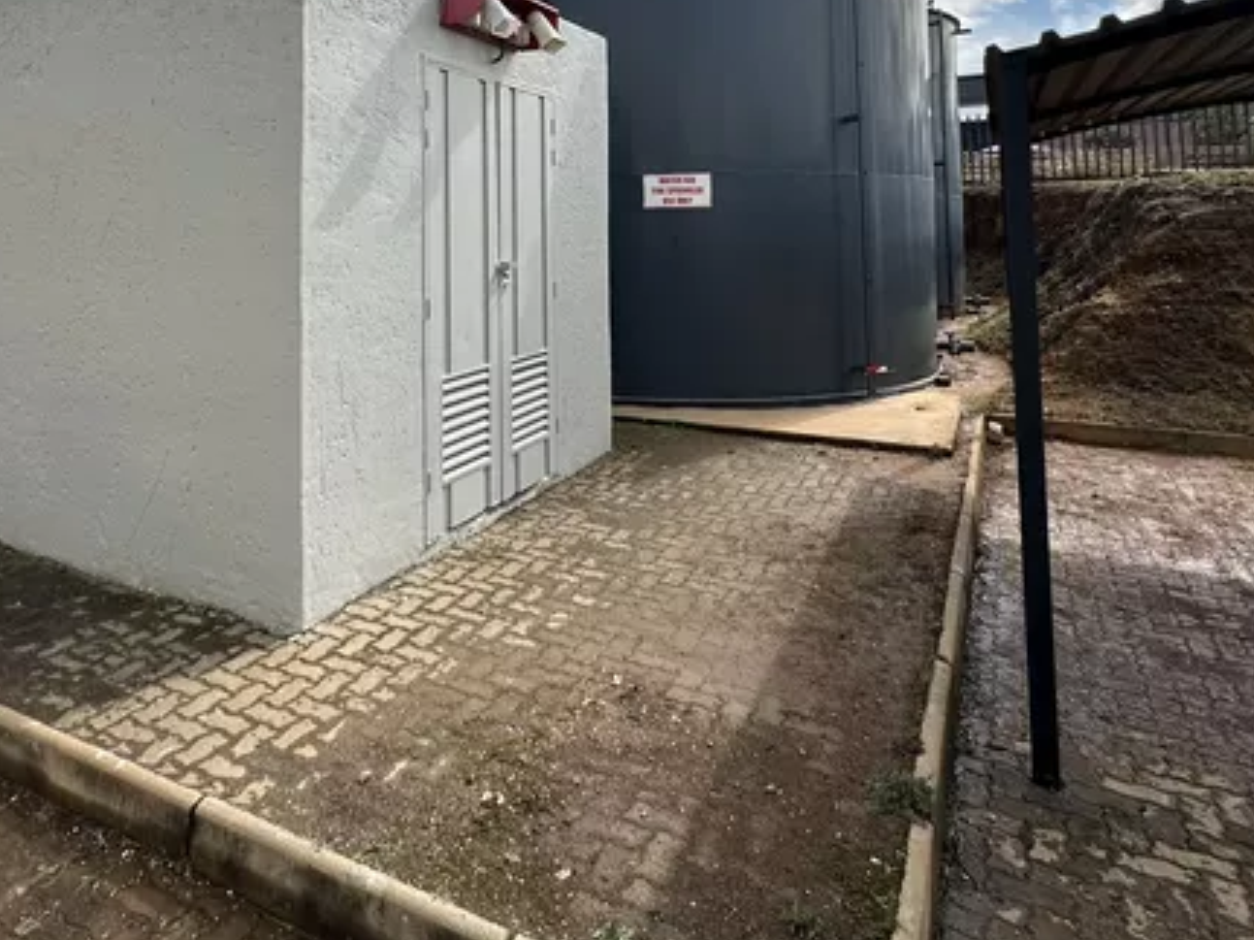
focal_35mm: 26
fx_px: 942
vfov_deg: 49.7
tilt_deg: +4.9
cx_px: 457
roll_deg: -0.5
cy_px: 178
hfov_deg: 66.1
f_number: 2.2
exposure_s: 1/1689
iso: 50
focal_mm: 2.22
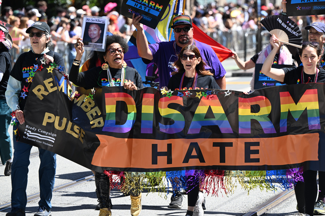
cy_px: 105
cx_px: 194
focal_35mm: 198
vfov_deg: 6.9
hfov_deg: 10.4
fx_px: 1787
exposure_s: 1/400
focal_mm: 165
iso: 100
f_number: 4.5
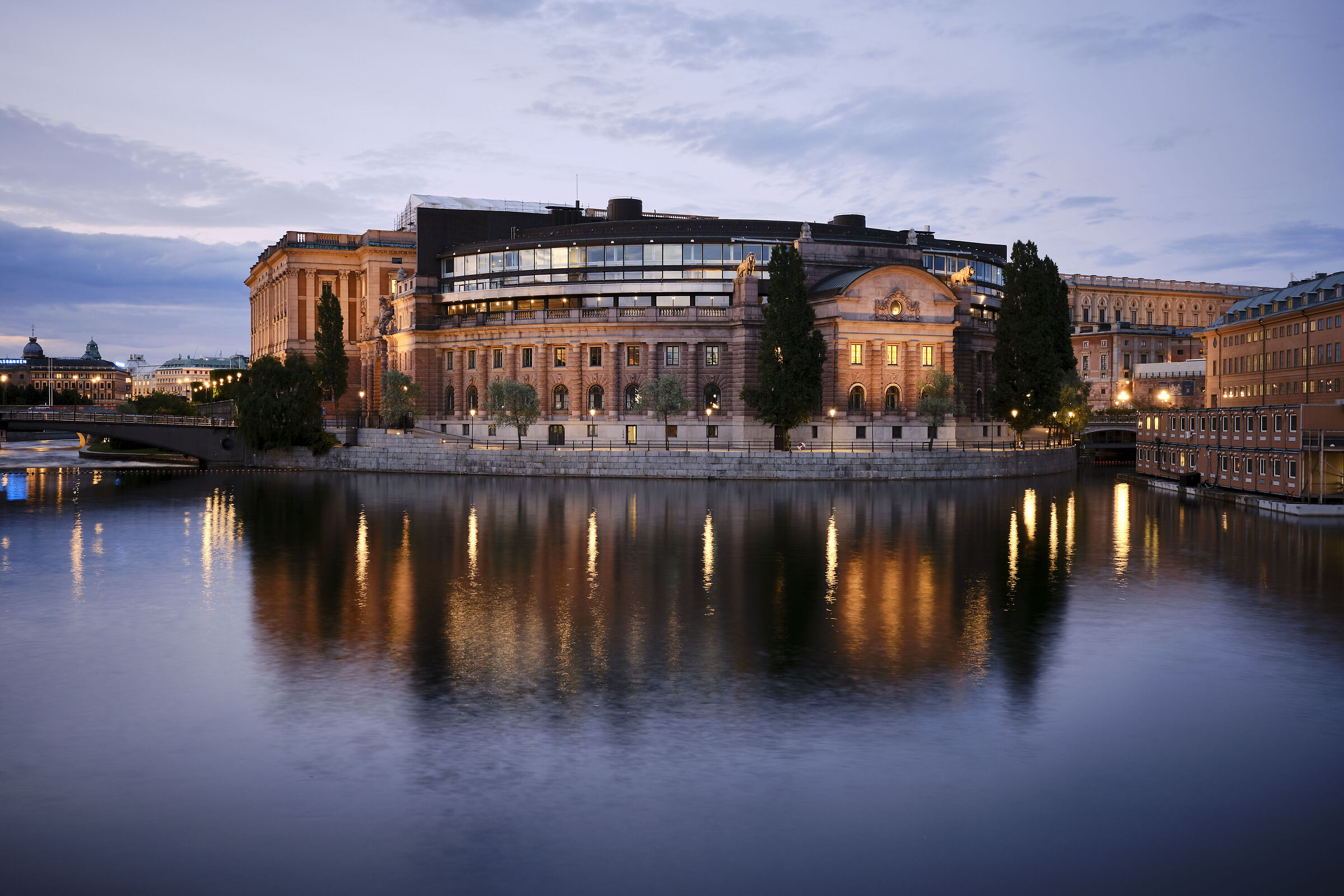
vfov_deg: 37.9
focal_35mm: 35
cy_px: 448
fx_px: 1307
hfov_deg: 54.4
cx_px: 672
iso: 160
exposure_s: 4
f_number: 8
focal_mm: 23
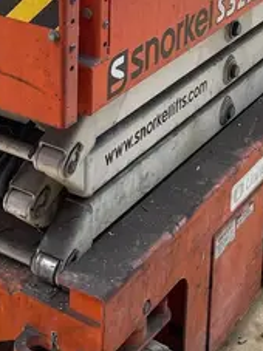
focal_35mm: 84
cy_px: -53
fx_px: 852
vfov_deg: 21.8
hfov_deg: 17.5
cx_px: 68
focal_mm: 4.2
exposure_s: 1/1221
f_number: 1.6
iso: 32
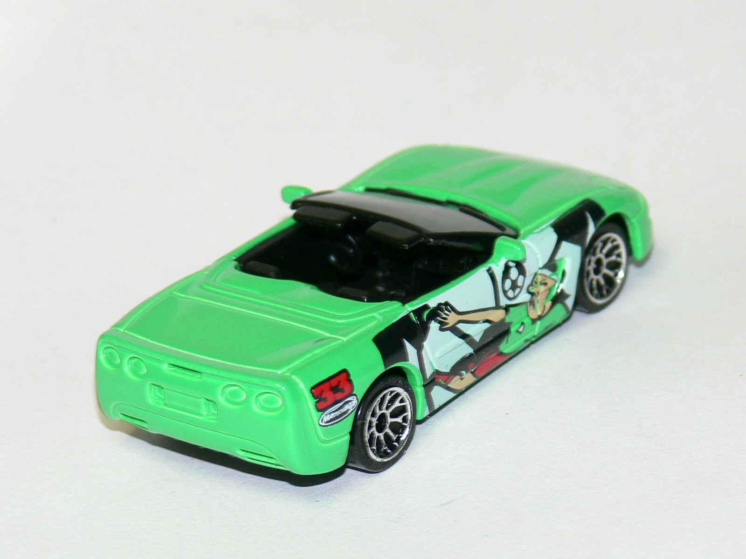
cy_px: 280
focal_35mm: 202
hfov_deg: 9.8
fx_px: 4353
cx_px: 373
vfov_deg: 7.4
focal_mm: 26.9
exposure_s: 1/30
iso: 100
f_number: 3.6
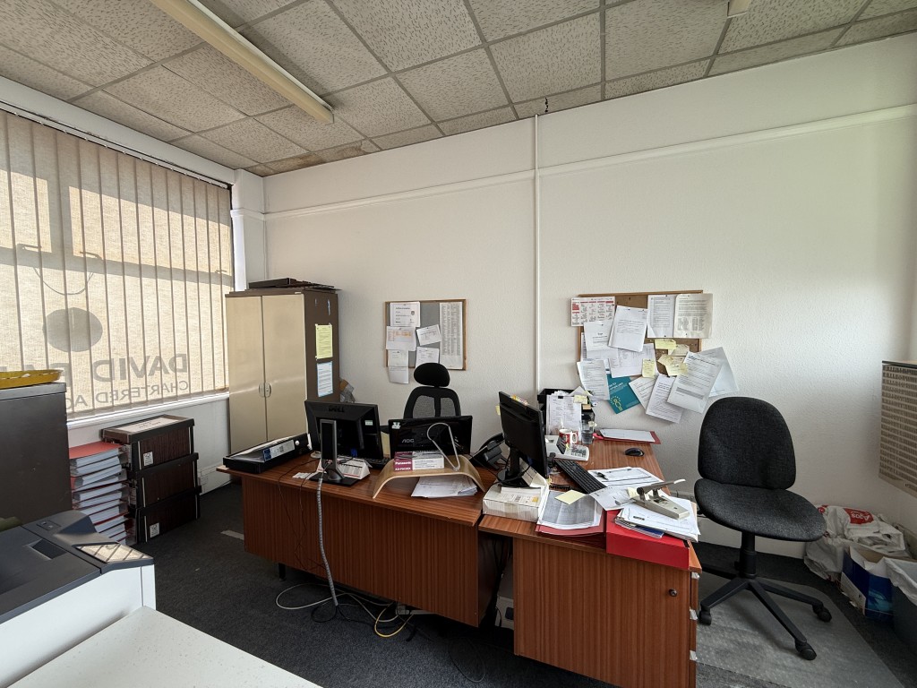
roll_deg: +0.1
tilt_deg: -3.3
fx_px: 371
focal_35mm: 14
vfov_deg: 85.7
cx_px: 458
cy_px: 344
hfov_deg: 102.1
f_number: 2.2
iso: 50
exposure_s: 1/100
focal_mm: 2.22
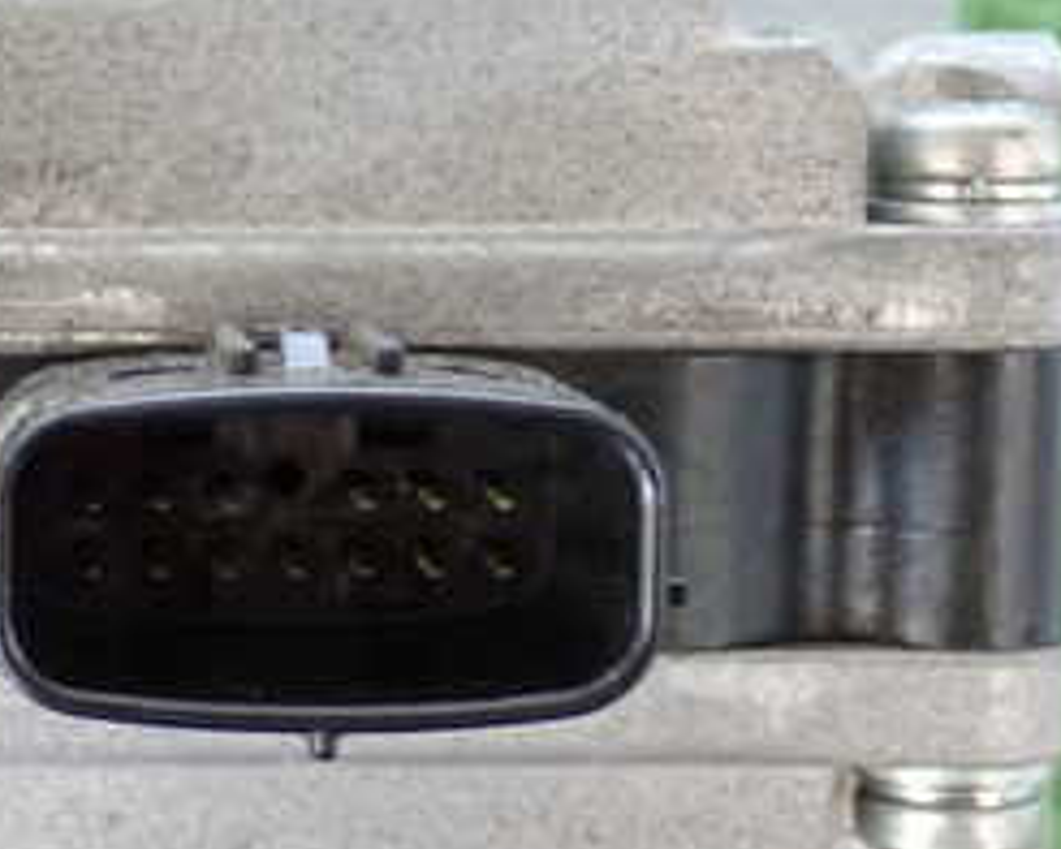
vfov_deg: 13.8
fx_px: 3518
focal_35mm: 112
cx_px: -151
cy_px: 474
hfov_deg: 16.6
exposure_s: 1/40
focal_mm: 8.4
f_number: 3.1
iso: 800
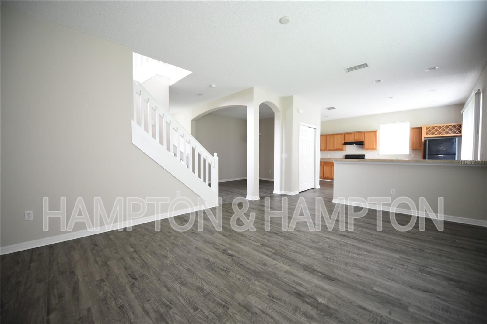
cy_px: 162
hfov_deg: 86.9
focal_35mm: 19
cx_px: 244
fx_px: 257
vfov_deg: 64.6
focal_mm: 19
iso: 2000
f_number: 2.8
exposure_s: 1/80
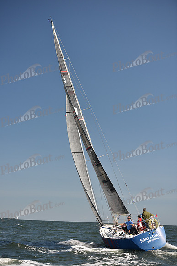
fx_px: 516
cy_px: 133
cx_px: 88
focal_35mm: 70
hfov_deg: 19.5
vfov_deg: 28.8
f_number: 3.2
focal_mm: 70
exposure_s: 1/1250
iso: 250
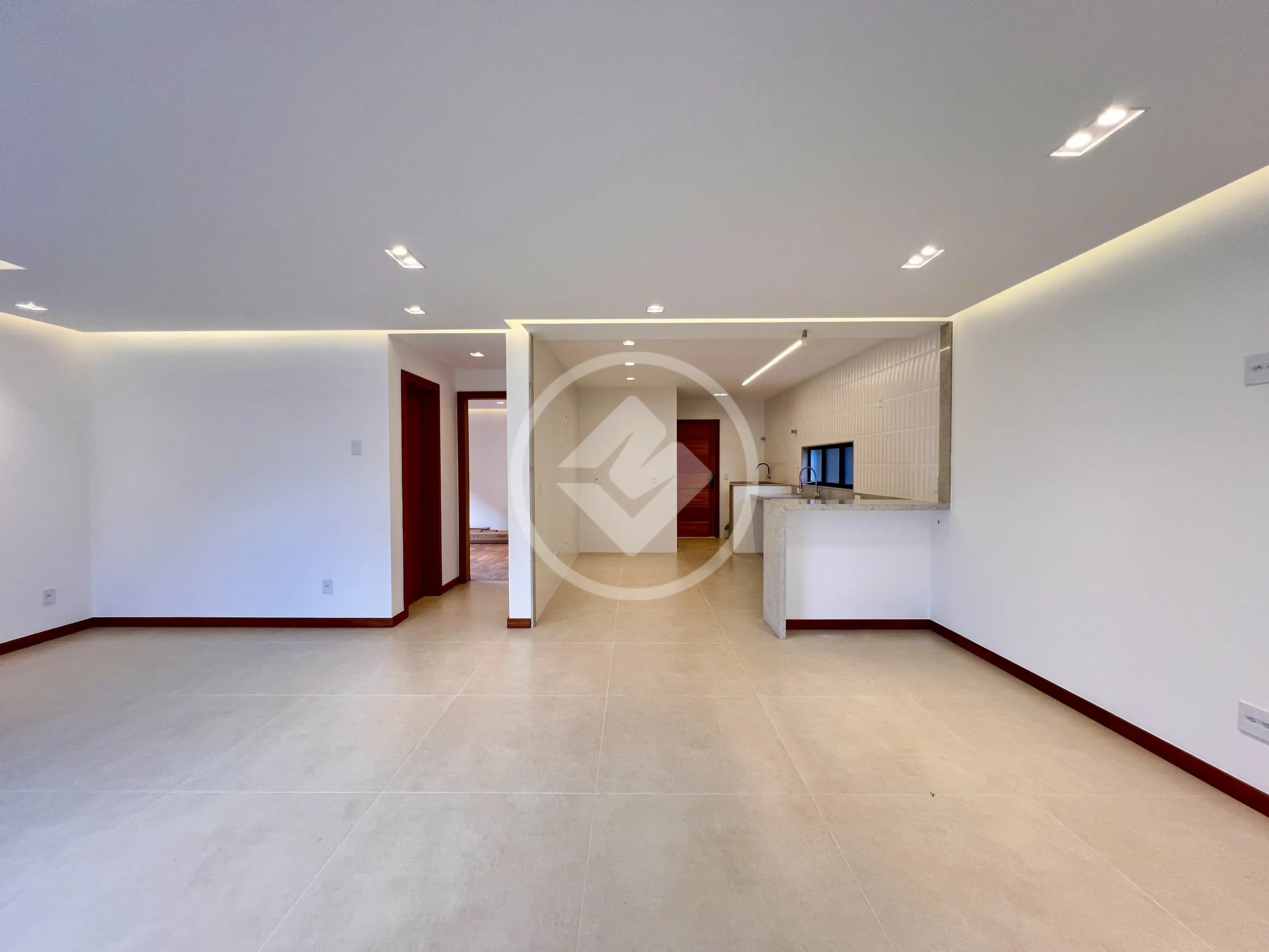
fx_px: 477
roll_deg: -0.2
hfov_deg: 106.2
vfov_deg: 89.9
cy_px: 476
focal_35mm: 13
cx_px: 634
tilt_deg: -2.9
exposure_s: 1/120
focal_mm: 1.57
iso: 250
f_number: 1.8
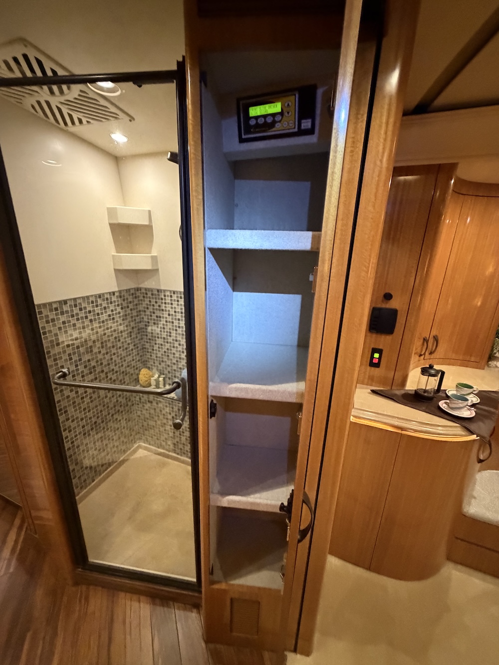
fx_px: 269
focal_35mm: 14
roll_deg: -1.6
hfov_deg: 85.7
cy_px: 332
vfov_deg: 102.1
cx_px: 250
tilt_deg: -18.2
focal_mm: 2.22
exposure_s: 1/53
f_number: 2.2
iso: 1250
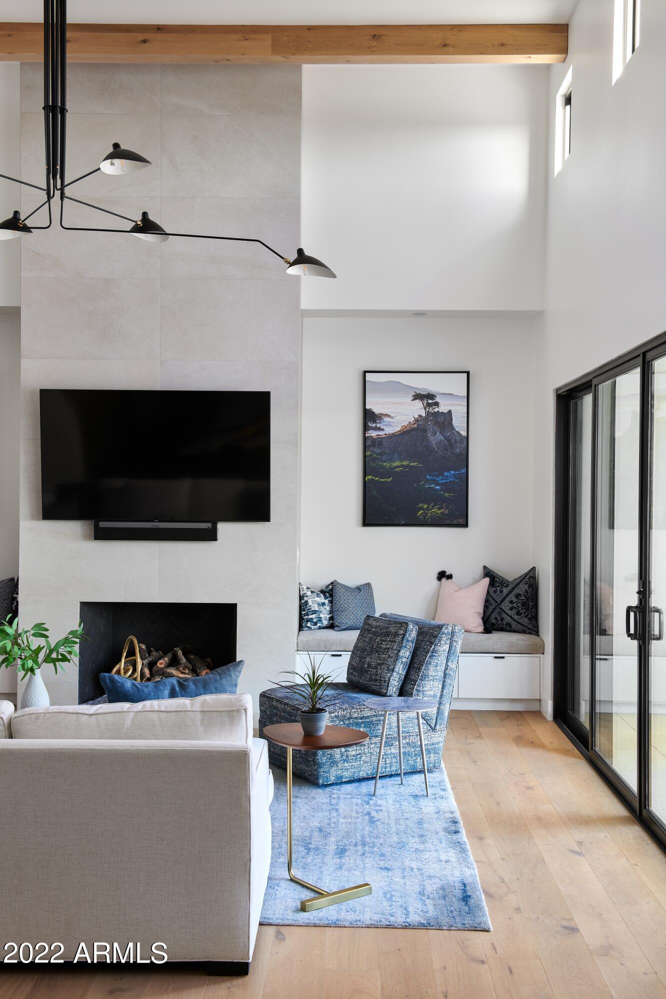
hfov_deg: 33.4
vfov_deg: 48.5
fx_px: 1110
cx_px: 333
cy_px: 500
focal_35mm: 40
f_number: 11
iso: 320
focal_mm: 40
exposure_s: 1/4
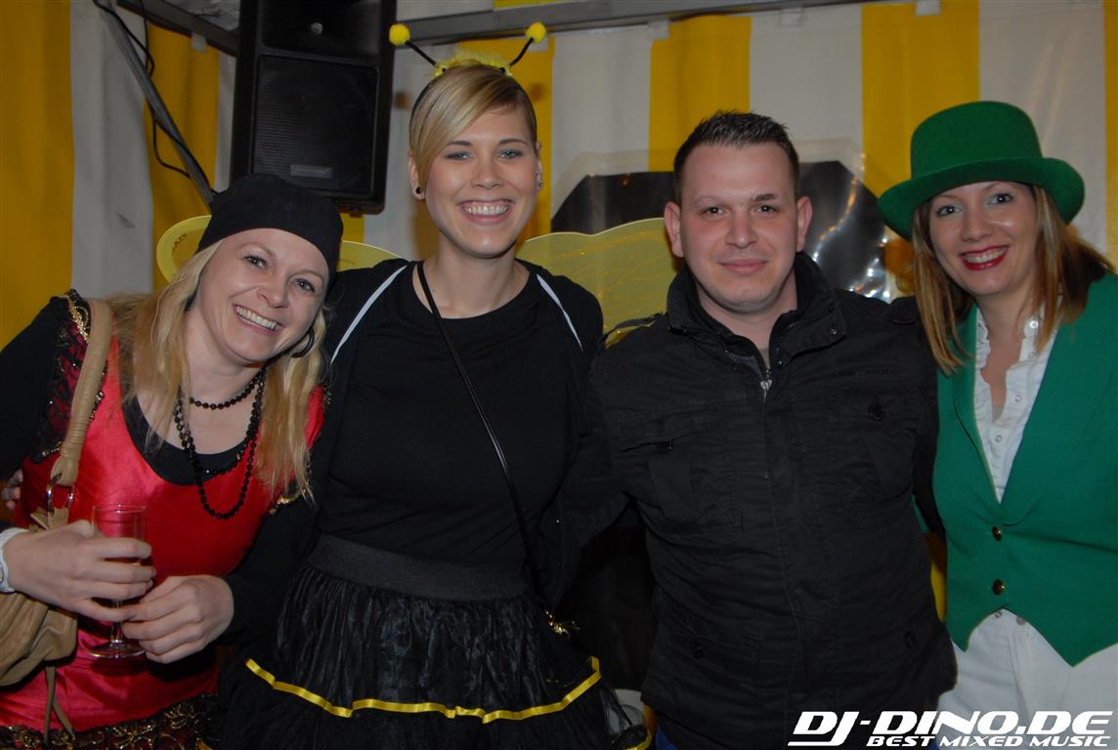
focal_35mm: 36
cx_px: 559
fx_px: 1120
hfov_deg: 53.0
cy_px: 375
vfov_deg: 37.0
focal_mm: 24
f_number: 5.6
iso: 400
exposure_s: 1/5
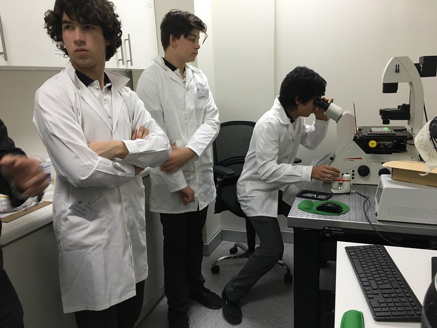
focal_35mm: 29
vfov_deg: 48.2
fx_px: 366
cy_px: 164
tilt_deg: -11.1
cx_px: 218
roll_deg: +0.9
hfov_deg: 61.7
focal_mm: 4.15
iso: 100
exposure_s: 1/33
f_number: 2.2
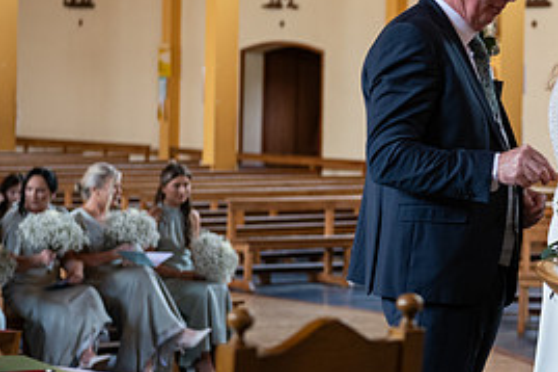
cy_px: 136
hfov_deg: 13.4
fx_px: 2339
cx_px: 585
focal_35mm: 151
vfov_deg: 9.1
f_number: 3.5
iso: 640
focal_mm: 70
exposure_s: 1/160
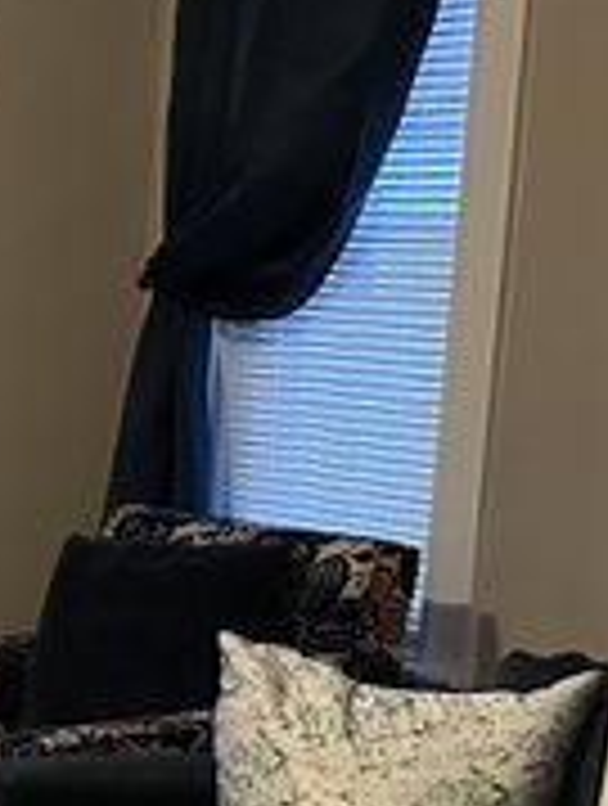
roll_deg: +2.4
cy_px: 815
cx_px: -973
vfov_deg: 17.9
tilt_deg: -14.0
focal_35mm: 107
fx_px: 2497
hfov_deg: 11.1
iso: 800
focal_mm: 6.86
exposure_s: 1/60
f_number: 1.78
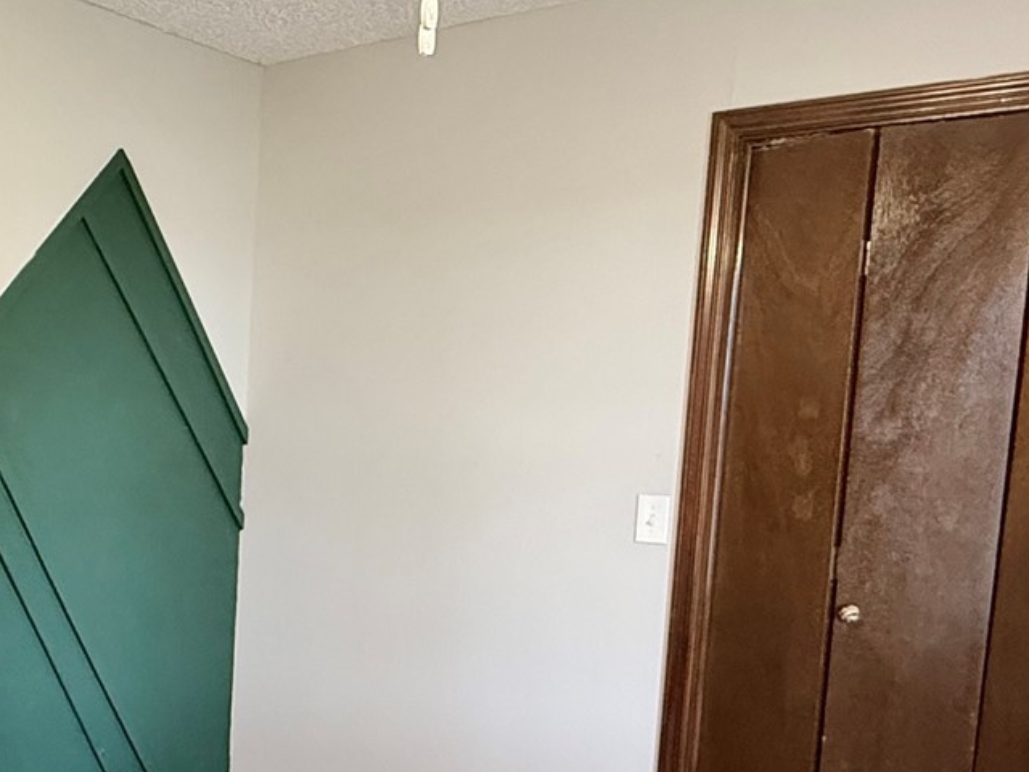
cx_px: 95
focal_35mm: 42
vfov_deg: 33.7
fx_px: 1248
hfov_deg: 41.1
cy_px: 577
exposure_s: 1/60
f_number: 2.2
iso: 640
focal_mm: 2.22
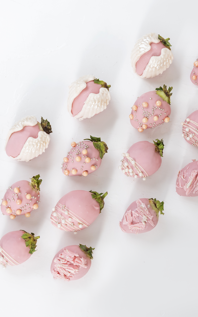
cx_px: 128
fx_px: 639
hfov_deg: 17.6
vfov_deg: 27.8
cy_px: 157
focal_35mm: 74
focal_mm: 48
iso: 100
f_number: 8
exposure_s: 1/125
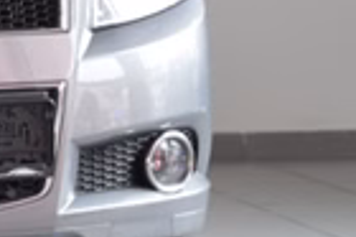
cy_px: -20
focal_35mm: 479
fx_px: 4731
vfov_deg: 2.9
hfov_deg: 4.2
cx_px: -414
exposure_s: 1/60
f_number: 5.3
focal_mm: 70
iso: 900
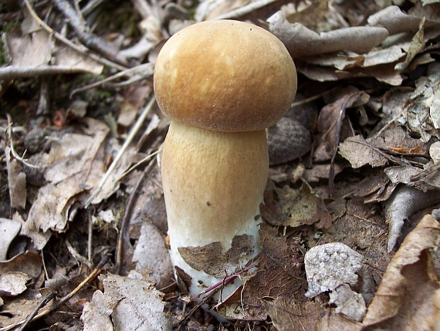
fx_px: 496
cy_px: 166
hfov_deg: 47.8
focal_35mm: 39
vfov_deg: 36.9
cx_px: 220
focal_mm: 8
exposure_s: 1/45
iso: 100
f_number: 3.4
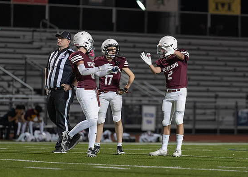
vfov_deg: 4.4
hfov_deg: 6.2
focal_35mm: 326
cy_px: 90
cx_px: 161
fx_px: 2296
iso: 2000
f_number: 2.8
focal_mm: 200
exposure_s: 1/1000
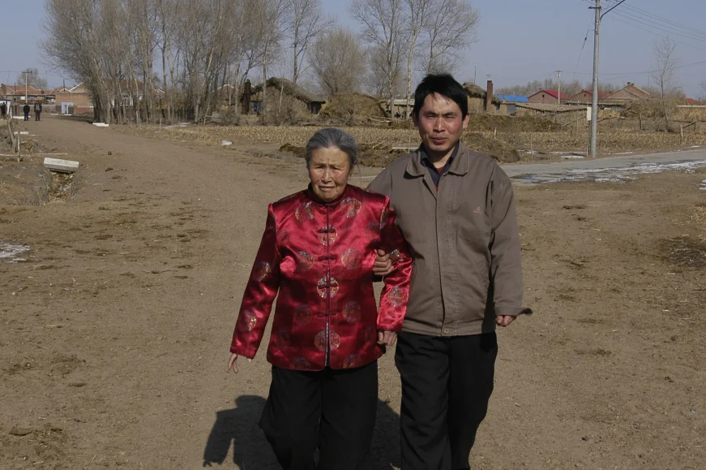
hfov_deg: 32.4
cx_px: 379
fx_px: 1215
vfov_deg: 21.8
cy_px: 270
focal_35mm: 62
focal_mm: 30
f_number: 11
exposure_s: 1/320
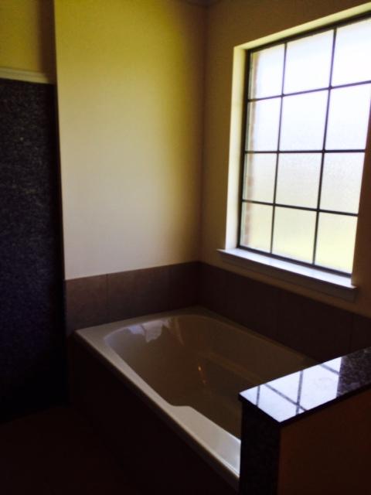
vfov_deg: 60.0
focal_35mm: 30
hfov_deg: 46.8
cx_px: 186
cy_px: 248
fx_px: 429
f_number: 2.2
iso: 32
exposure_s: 1/196
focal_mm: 4.12
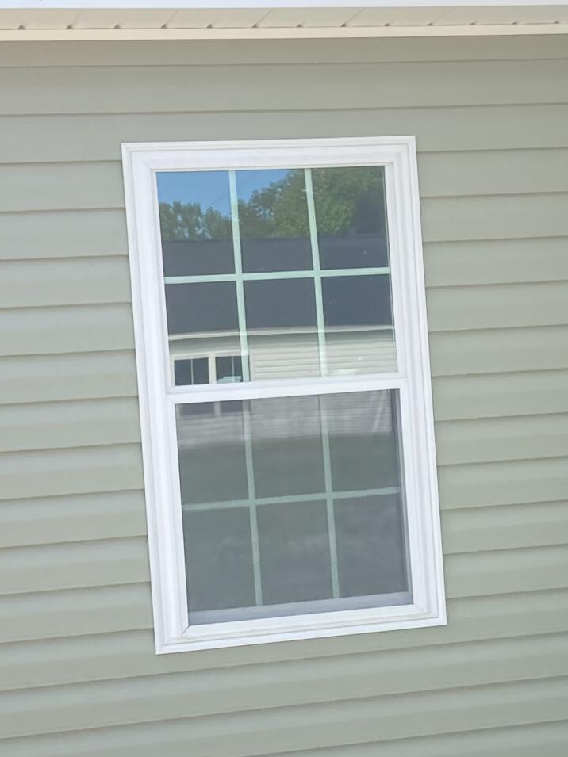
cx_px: 364
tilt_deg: -0.7
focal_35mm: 88
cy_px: 436
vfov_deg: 22.2
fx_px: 1926
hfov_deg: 16.8
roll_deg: +4.1
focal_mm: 3.99
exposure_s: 1/419
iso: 20
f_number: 1.8
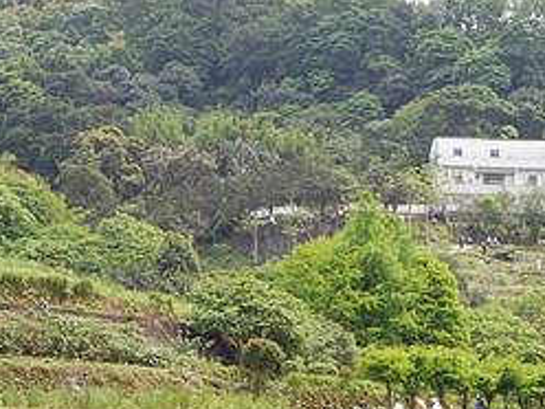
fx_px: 1779
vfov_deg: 12.9
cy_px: 454
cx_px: 624
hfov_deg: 16.8
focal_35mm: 113
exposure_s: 1/800
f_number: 3.2
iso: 200
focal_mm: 14
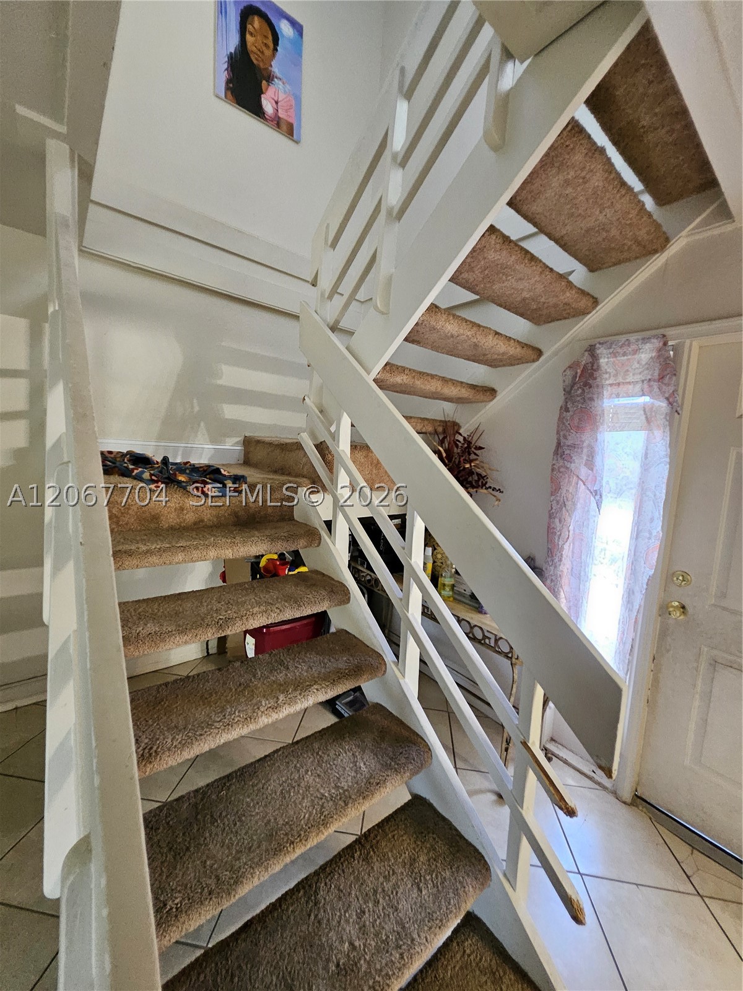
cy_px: 496
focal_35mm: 13
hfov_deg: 89.9
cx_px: 372
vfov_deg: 106.2
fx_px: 372
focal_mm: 1.74
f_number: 2.2
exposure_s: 1/40
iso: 400
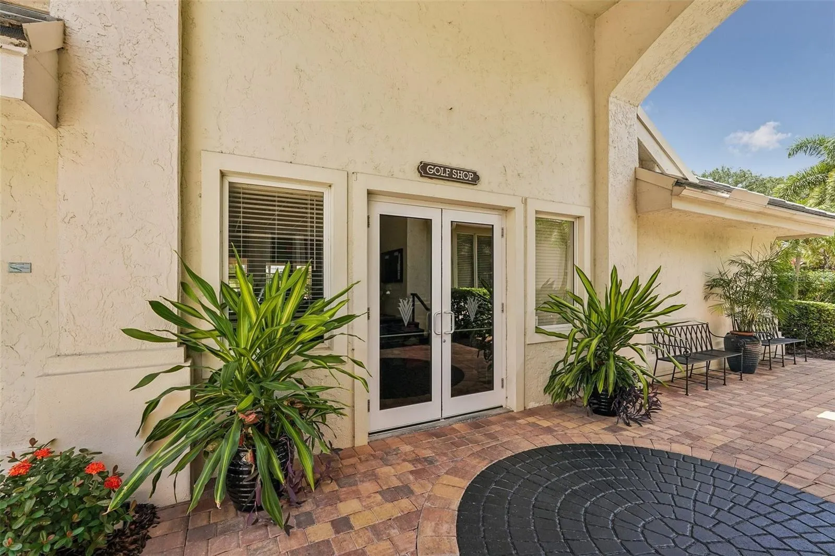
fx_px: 371
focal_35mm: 16
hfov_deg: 96.7
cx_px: 418
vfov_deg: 73.7
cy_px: 278
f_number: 8
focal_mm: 16
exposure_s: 1/125
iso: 400
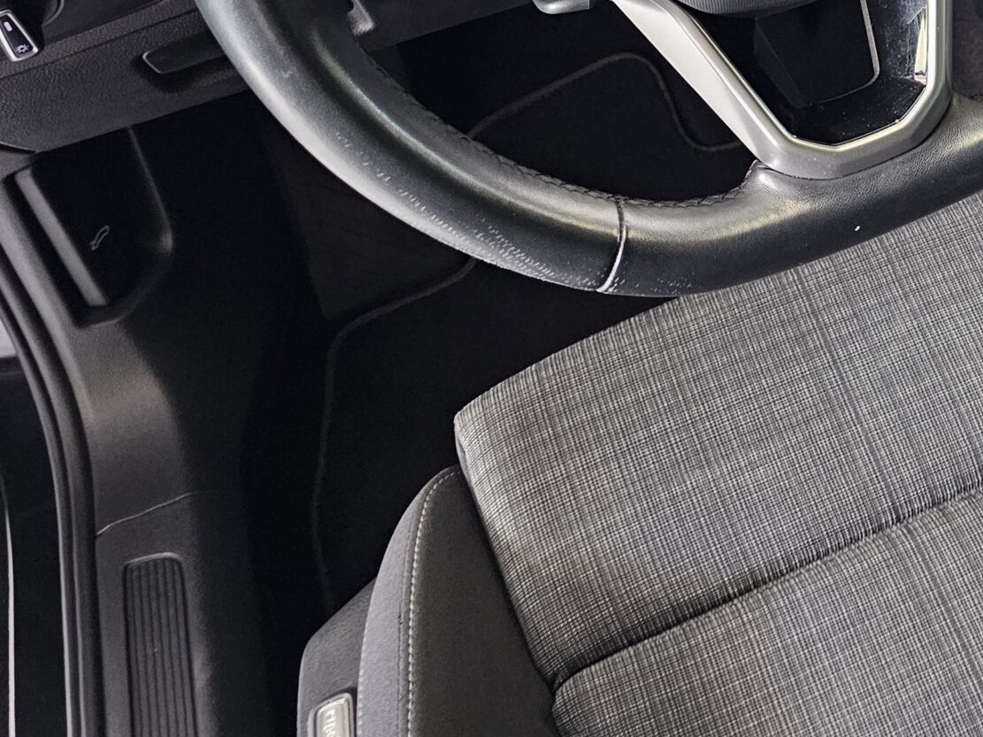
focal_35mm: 53
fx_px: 1505
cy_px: -81
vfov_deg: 25.5
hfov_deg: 31.5
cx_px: 1118
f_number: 1.7
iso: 640
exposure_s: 1/25
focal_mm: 6.3
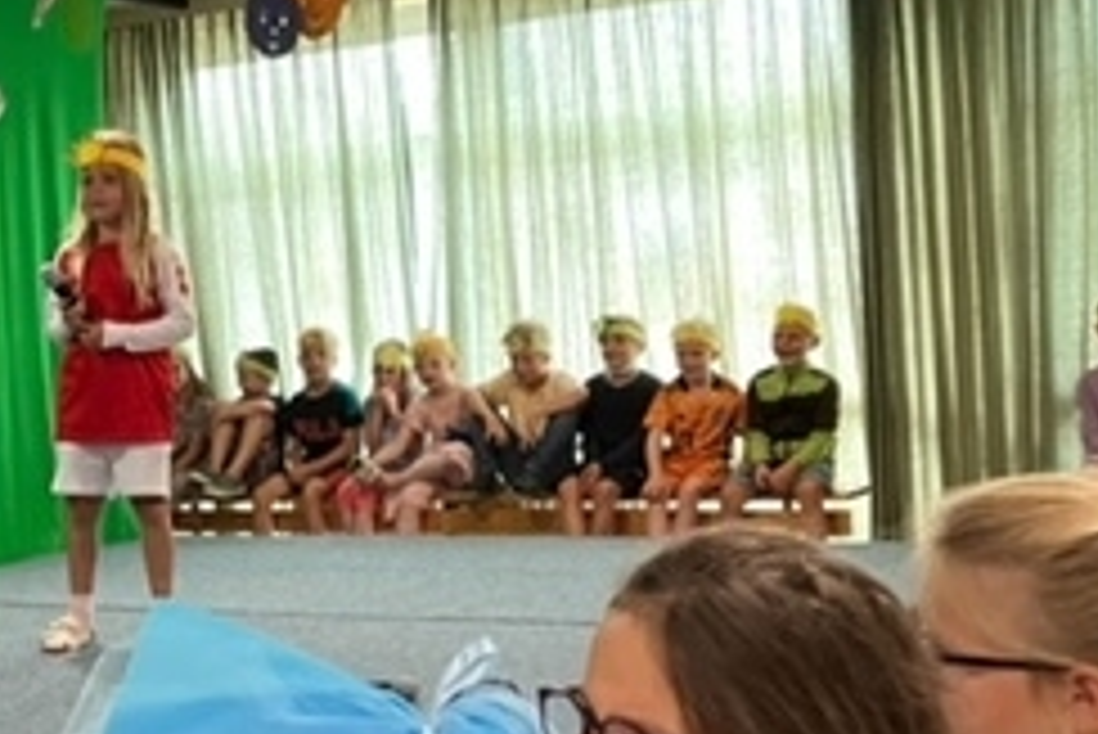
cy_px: 392
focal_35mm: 71
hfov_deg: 26.4
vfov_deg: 19.2
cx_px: -76
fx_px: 2167
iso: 250
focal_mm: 5.1
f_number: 1.6
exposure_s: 1/50
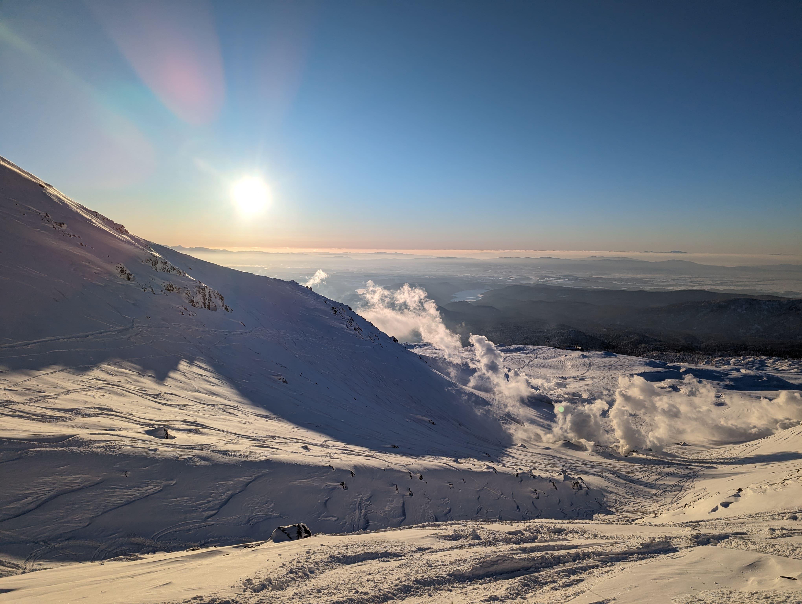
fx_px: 557
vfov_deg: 56.9
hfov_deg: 71.5
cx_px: 401
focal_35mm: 24
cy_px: 302
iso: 50
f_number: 1.85
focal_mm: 6.81
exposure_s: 1/5650
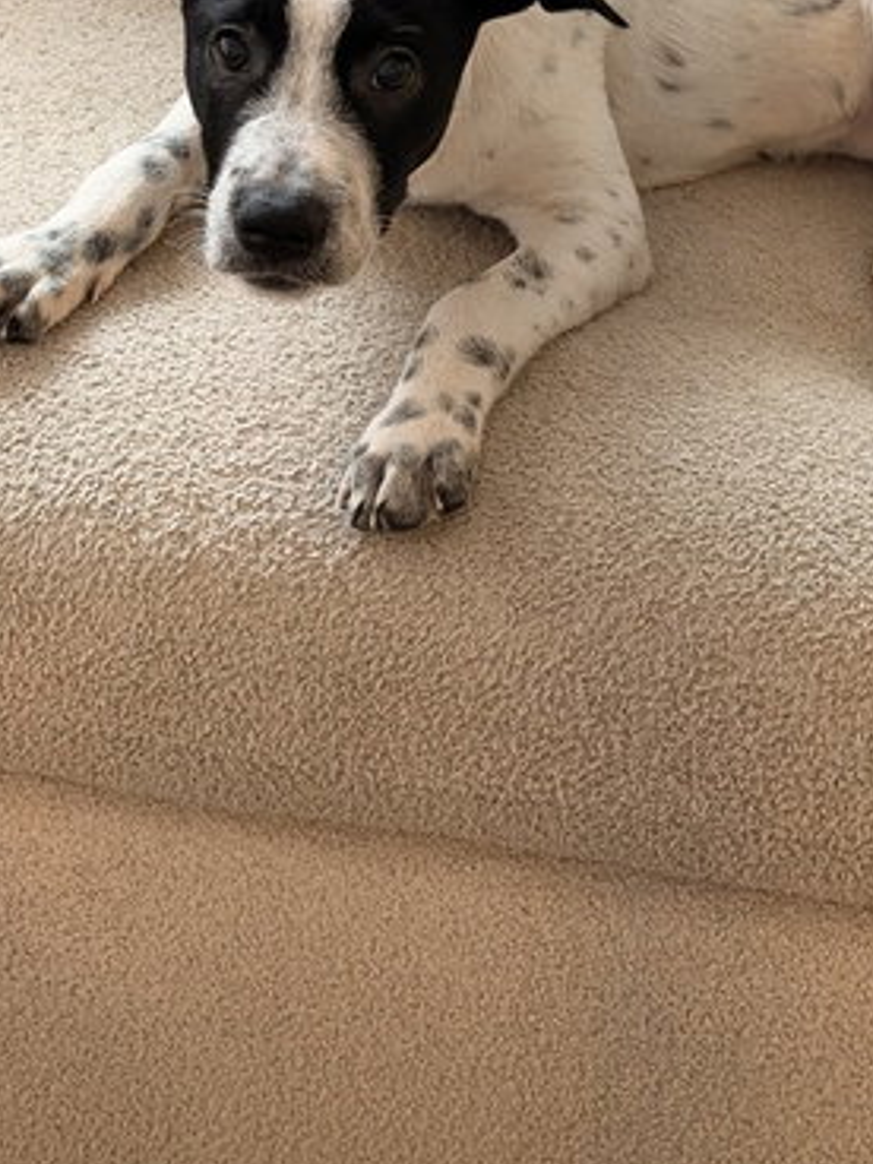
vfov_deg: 22.3
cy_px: 267
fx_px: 2925
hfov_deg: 17.0
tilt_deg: -37.5
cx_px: 408
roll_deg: -0.2
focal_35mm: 87
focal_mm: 6.76
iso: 160
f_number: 1.78
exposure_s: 1/60
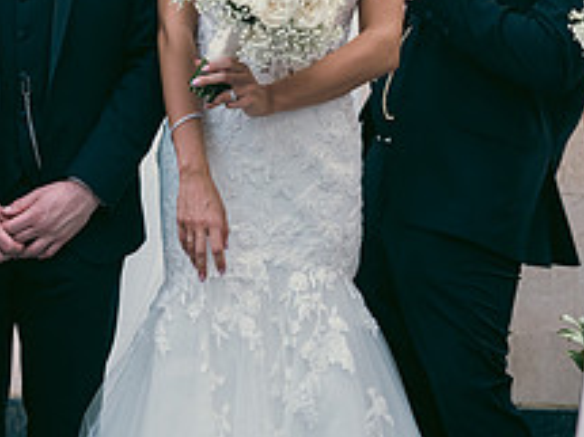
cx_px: 280
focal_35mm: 143
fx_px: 2411
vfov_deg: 10.2
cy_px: -80
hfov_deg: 13.8
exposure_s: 1/160
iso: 320
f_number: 6.3
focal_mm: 55
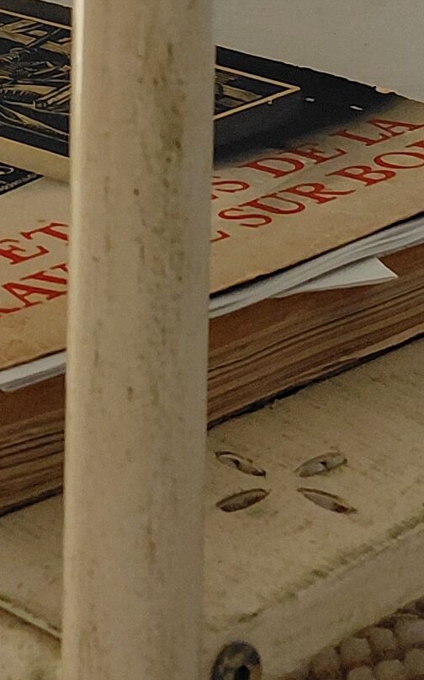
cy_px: -131
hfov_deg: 9.7
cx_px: 69
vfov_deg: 15.1
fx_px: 2479
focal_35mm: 134
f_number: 1.8
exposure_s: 1/120
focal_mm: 4.69
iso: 64
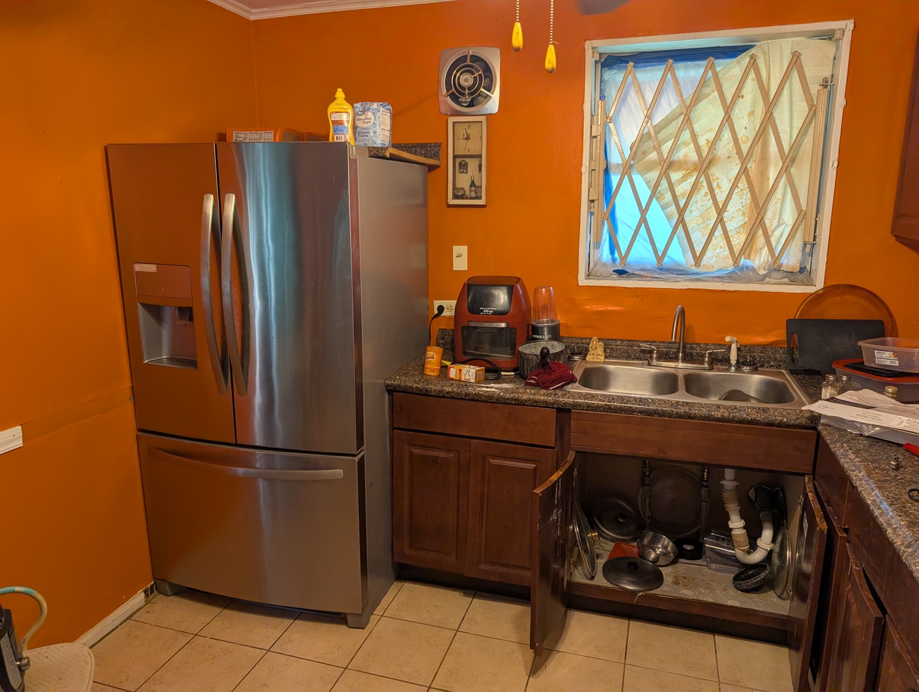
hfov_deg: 71.5
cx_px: 460
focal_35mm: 24
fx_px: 638
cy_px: 346
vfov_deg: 56.9
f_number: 1.68
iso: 29
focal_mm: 6.9
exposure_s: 1/120
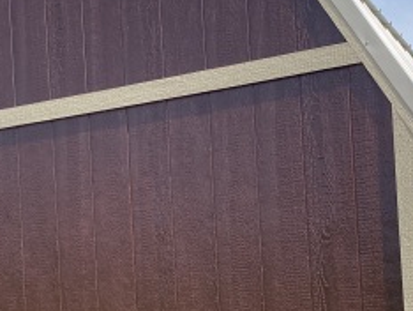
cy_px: 292
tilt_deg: +3.1
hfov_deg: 27.4
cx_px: 214
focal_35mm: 71
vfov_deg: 20.3
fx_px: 848
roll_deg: +3.6
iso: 32
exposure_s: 1/1522
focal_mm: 4.25
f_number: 1.8
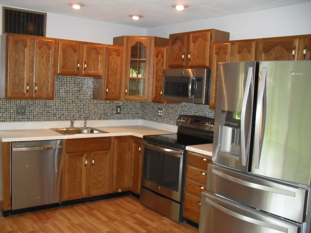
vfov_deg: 40.7
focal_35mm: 35
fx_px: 314
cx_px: 156
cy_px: 116
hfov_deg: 52.6
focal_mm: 6.3
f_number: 3.2
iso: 320
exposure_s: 1/45
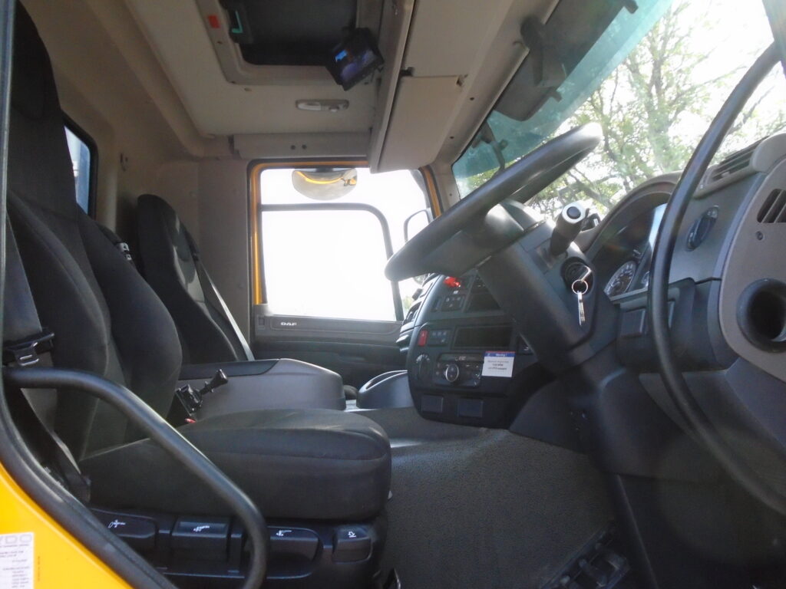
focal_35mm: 26
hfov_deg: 67.3
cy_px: 294
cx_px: 393
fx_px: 590
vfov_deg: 53.1
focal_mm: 4.6
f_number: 3.2
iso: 400
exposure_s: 1/250
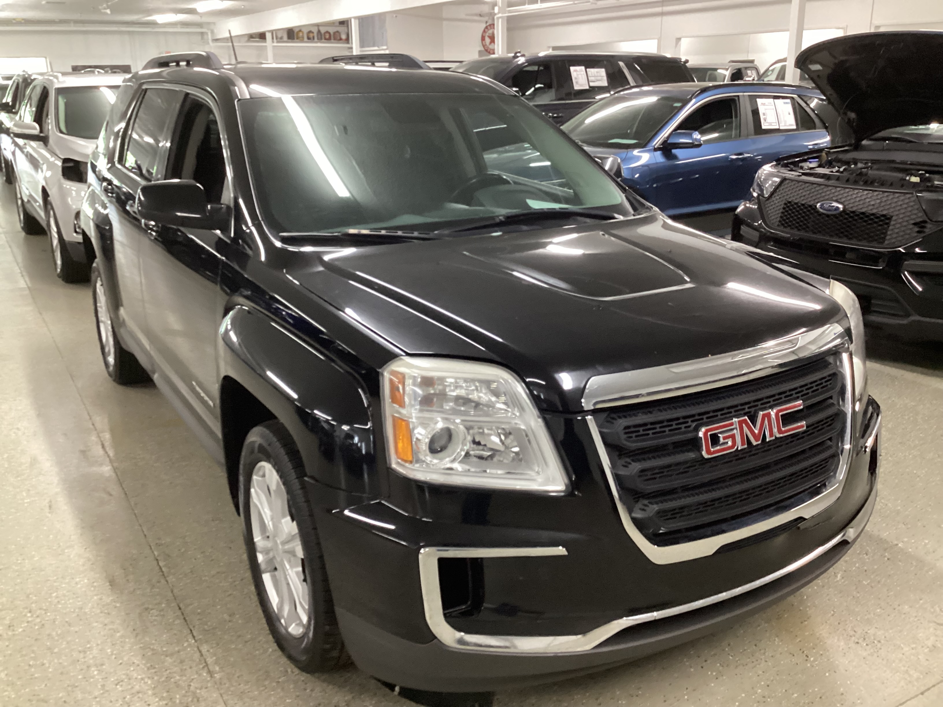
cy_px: 354
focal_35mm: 31
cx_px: 472
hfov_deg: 58.4
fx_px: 844
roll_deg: -0.6
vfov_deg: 45.4
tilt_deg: -19.0
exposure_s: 1/40
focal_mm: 3.3
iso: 400
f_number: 2.4
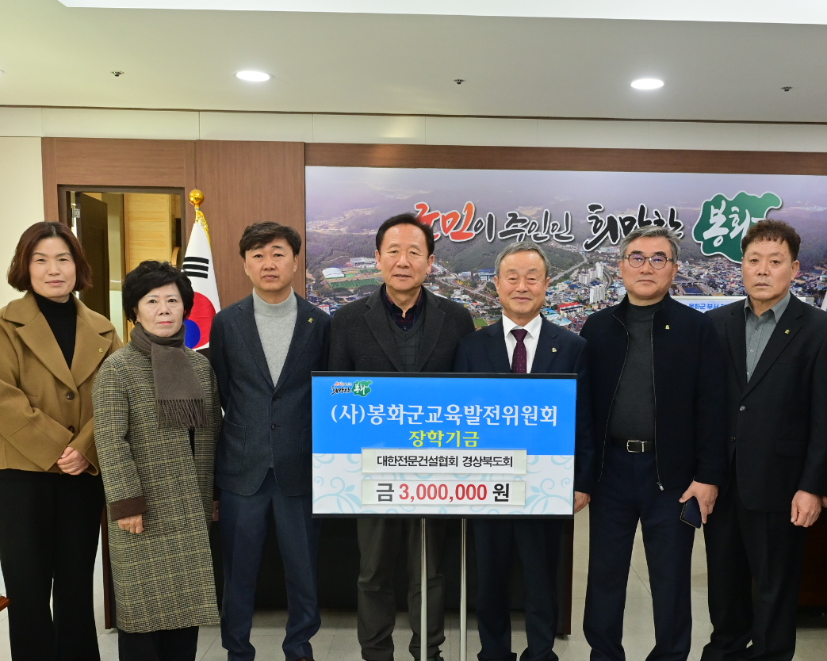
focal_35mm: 35
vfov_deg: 42.0
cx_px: 471
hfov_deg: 51.4
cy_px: 397
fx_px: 856
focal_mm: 24
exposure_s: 1/160
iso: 2500
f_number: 7.1
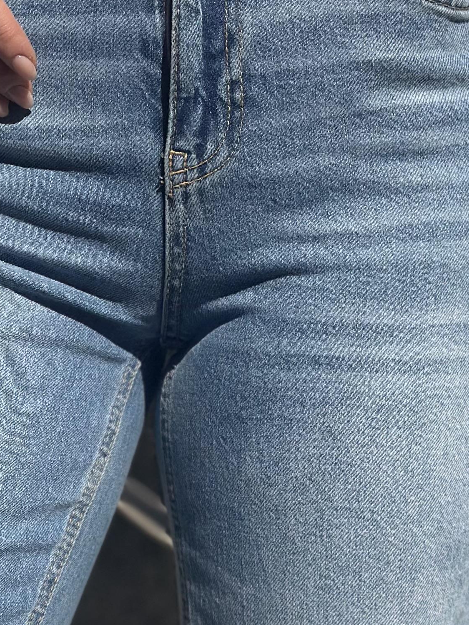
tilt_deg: -10.8
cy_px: 366
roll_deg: +1.4
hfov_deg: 11.5
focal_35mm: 129
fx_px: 2330
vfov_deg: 15.3
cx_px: 165
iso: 100
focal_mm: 6.86
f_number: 1.78
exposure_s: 1/15873
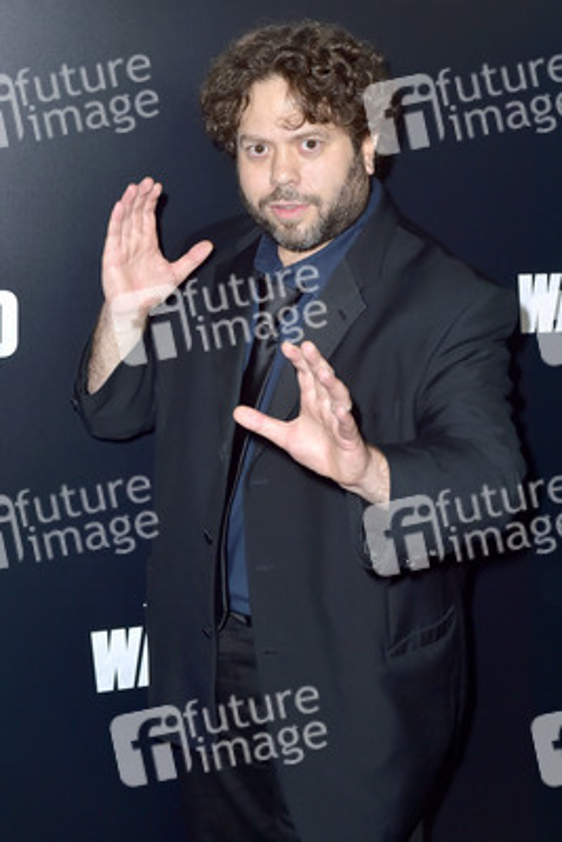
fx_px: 1357
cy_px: 421
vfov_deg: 34.5
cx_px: 281
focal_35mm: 58
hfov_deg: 23.4
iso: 500
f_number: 5.6
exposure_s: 1/250
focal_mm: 58
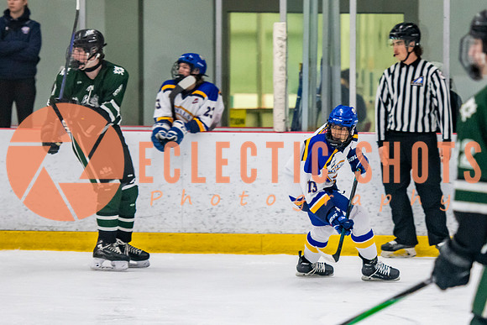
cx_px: 351
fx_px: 3126
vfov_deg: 5.9
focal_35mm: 231
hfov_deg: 8.9
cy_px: 191
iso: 2000
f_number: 3.2
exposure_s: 1/640
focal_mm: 122
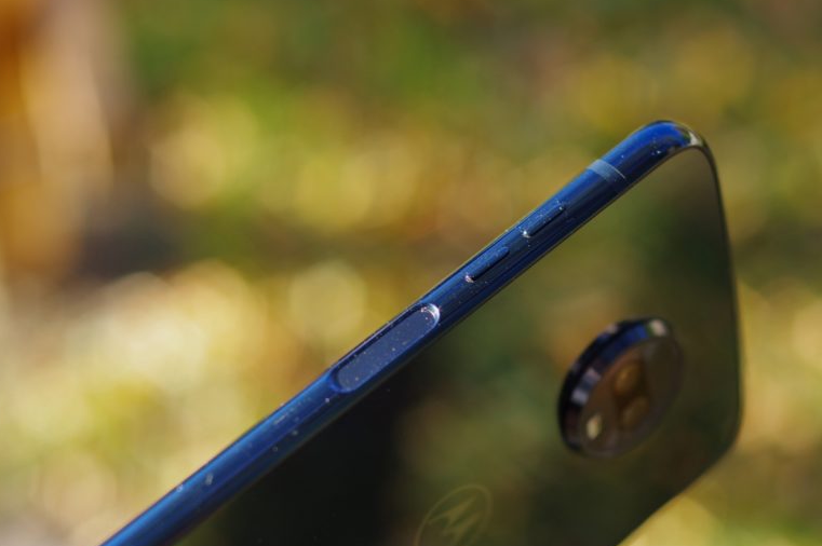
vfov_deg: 19.4
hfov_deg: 28.9
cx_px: 425
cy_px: 343
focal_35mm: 70
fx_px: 1597
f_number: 3.5
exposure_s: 1/125
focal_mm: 35
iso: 200
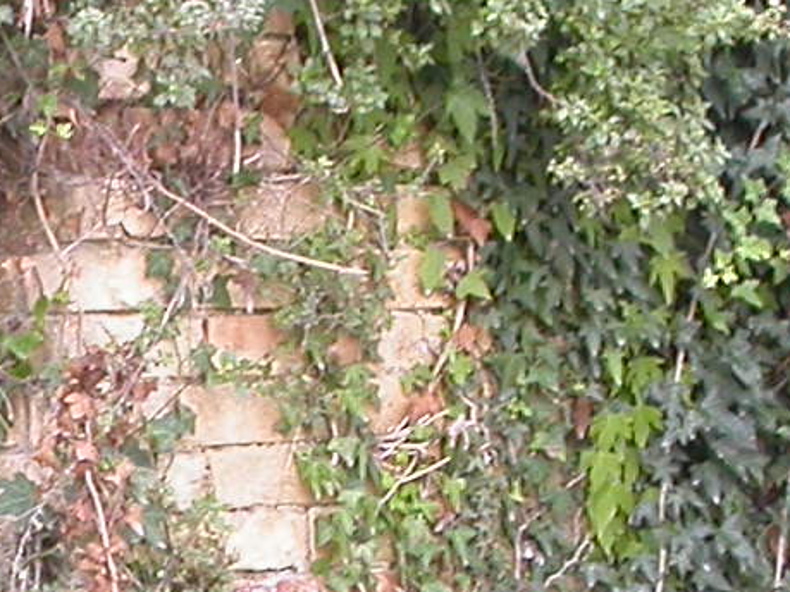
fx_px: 4289
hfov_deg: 10.4
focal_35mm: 188
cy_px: 515
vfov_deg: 7.9
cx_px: -122
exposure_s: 1/74.6
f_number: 3.7
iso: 100
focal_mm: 7.85
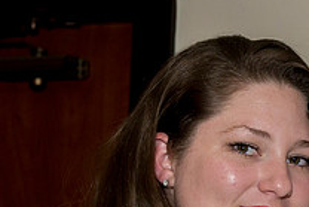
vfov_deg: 7.0
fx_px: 1692
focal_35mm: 197
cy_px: 220
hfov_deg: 10.2
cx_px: 418
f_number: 6.3
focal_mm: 52
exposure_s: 1/100
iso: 800
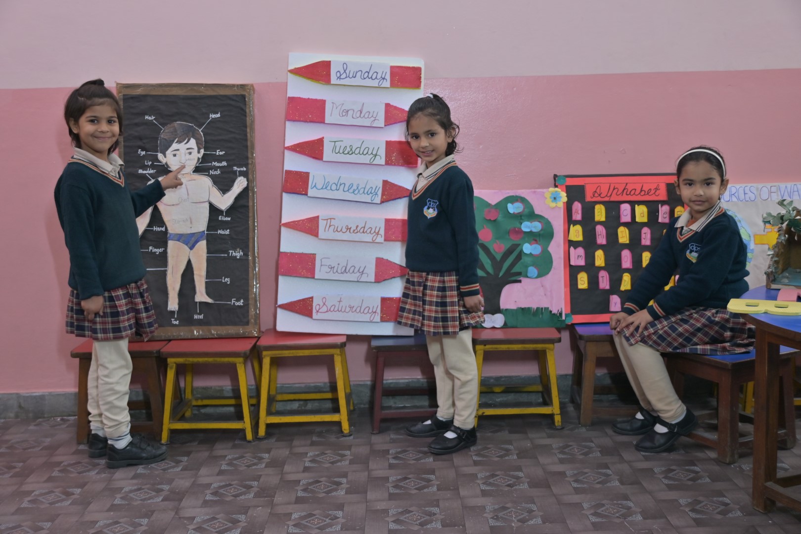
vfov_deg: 33.6
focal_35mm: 40
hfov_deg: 48.7
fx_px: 884
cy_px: 267
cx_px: 400
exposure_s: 1/50
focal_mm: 26.5
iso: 200
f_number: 3.8
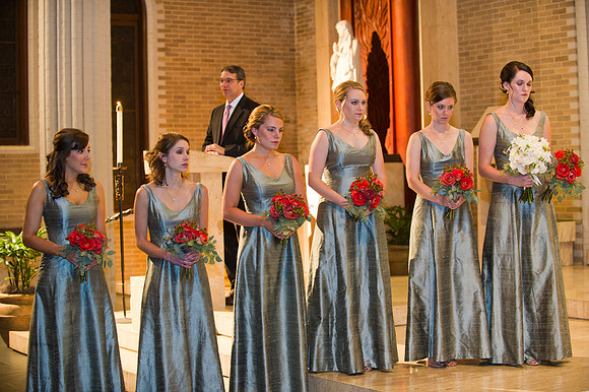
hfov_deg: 28.9
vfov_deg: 19.4
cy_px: 196
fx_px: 1145
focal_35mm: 70
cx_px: 294
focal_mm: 70
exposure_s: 1/60
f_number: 2.8
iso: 1600
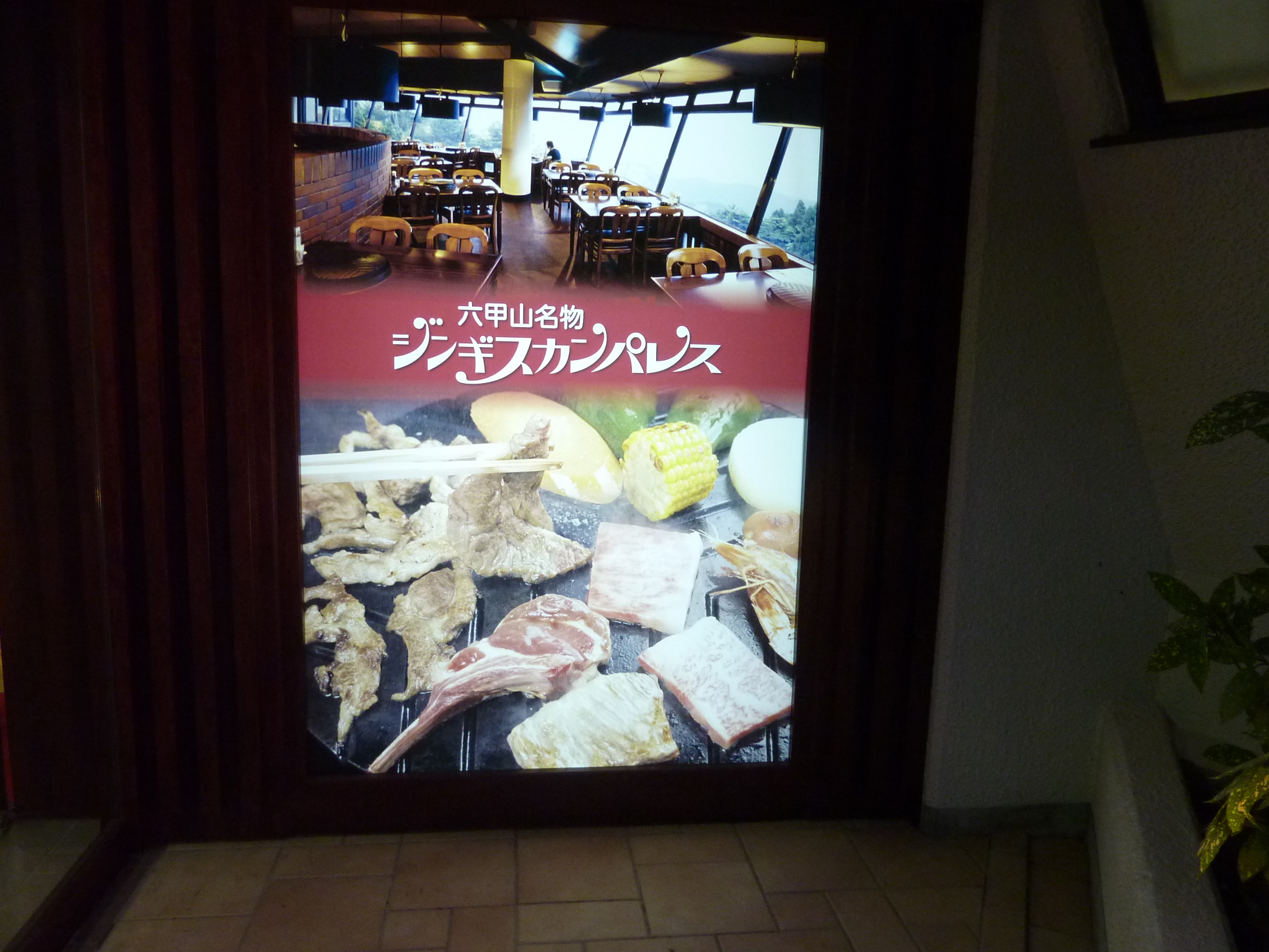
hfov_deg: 69.4
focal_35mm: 25
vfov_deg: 54.9
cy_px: 476
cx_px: 634
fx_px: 916
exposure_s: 1/30
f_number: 3.3
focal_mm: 4.1
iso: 250
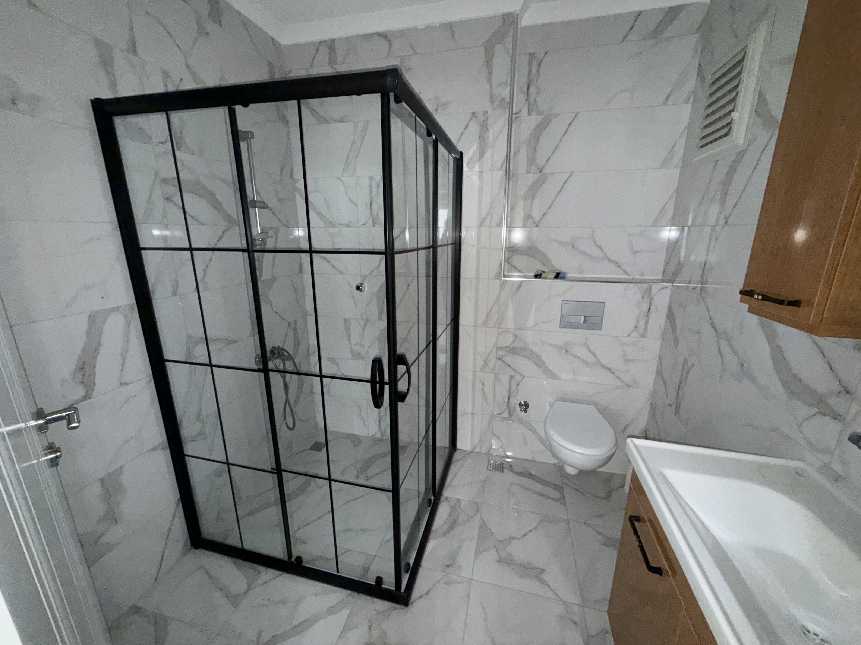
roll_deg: -0.2
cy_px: 322
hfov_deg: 102.1
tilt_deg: -14.5
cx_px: 430
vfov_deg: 85.7
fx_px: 348
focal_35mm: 14
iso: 250
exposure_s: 1/60
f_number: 2.2
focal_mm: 2.22
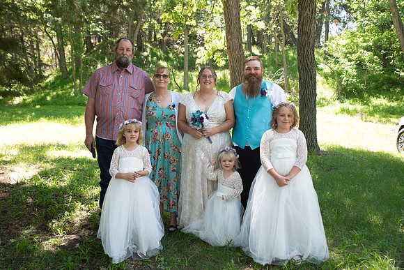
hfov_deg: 58.7
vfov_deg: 41.1
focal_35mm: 32
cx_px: 202
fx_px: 359
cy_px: 135
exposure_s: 1/125
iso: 250
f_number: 5
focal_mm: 32
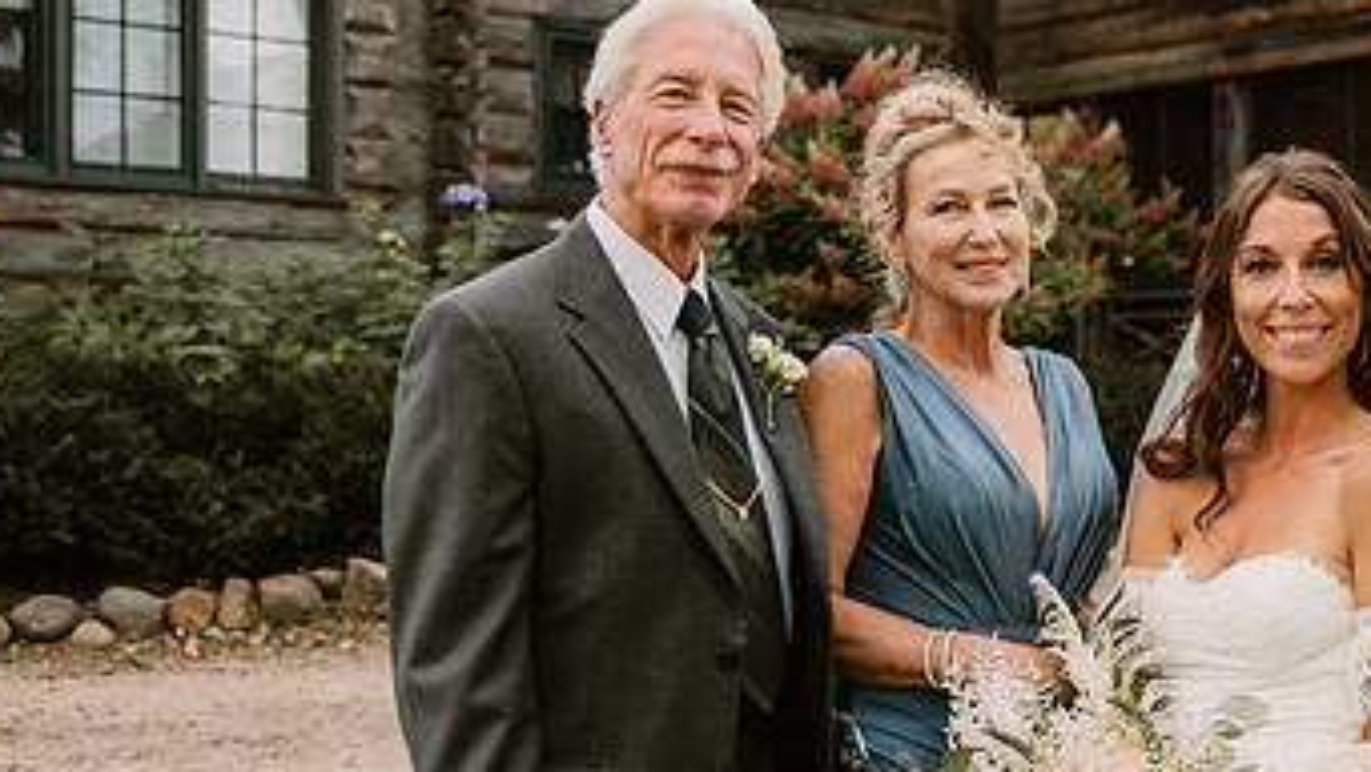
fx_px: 2400
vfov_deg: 18.3
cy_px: 406
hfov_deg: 31.1
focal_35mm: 66
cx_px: 1103
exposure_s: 1/320
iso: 250
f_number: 2.8
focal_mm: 36
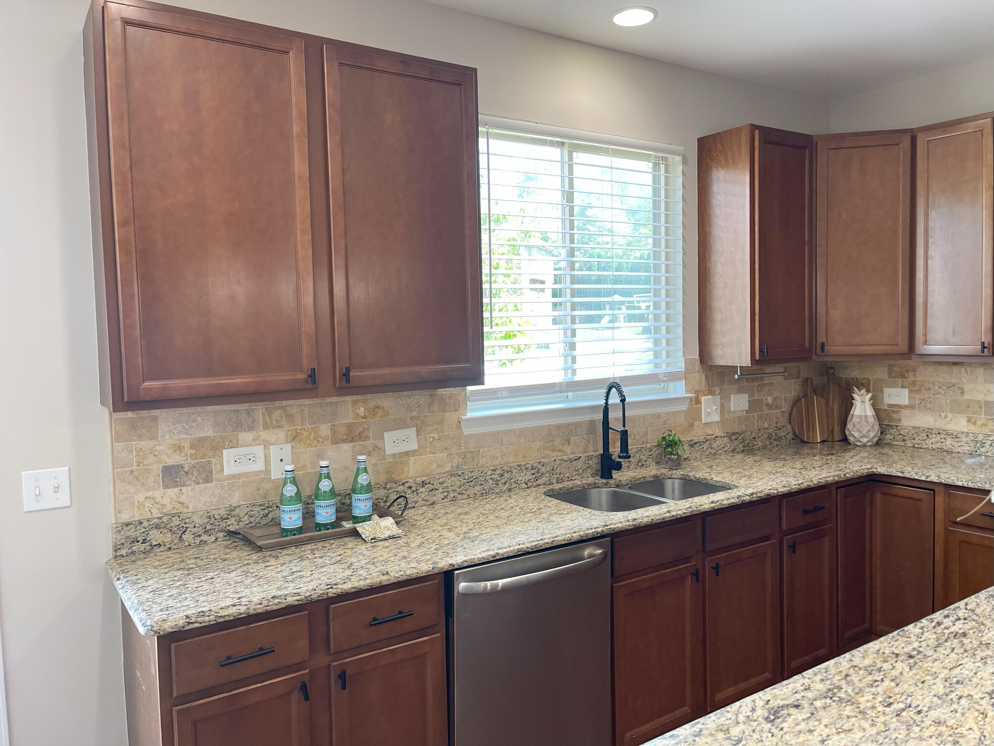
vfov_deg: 54.9
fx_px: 718
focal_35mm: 25
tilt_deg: -3.9
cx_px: 497
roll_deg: +1.4
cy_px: 373
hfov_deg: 69.4
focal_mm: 5.1
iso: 125
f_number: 1.6
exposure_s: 1/121
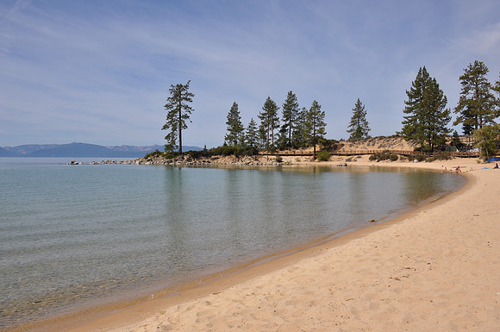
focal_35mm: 38
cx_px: 250
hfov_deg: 51.3
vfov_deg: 35.4
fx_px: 520
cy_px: 166
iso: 200
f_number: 16
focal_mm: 25
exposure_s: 1/200
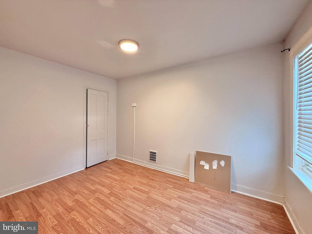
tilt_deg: +0.2
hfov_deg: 102.1
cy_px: 117
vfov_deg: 85.7
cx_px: 156
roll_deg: -0.2
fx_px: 126
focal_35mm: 14
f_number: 2.2
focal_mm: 2.22
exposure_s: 1/60
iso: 250
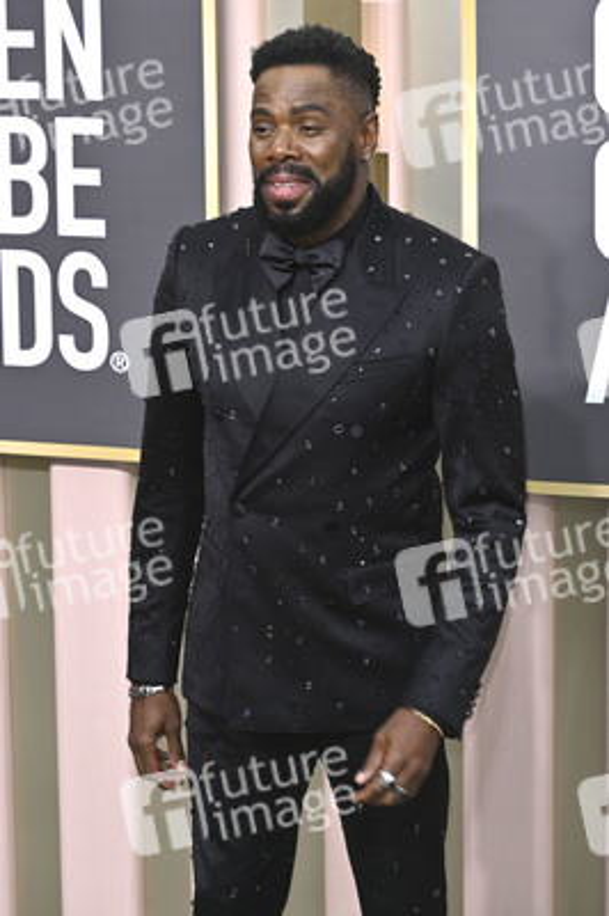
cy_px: 458
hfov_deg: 11.4
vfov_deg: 17.1
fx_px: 3050
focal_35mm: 120
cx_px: 304
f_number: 8
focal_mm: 120
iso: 250
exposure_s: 1/200
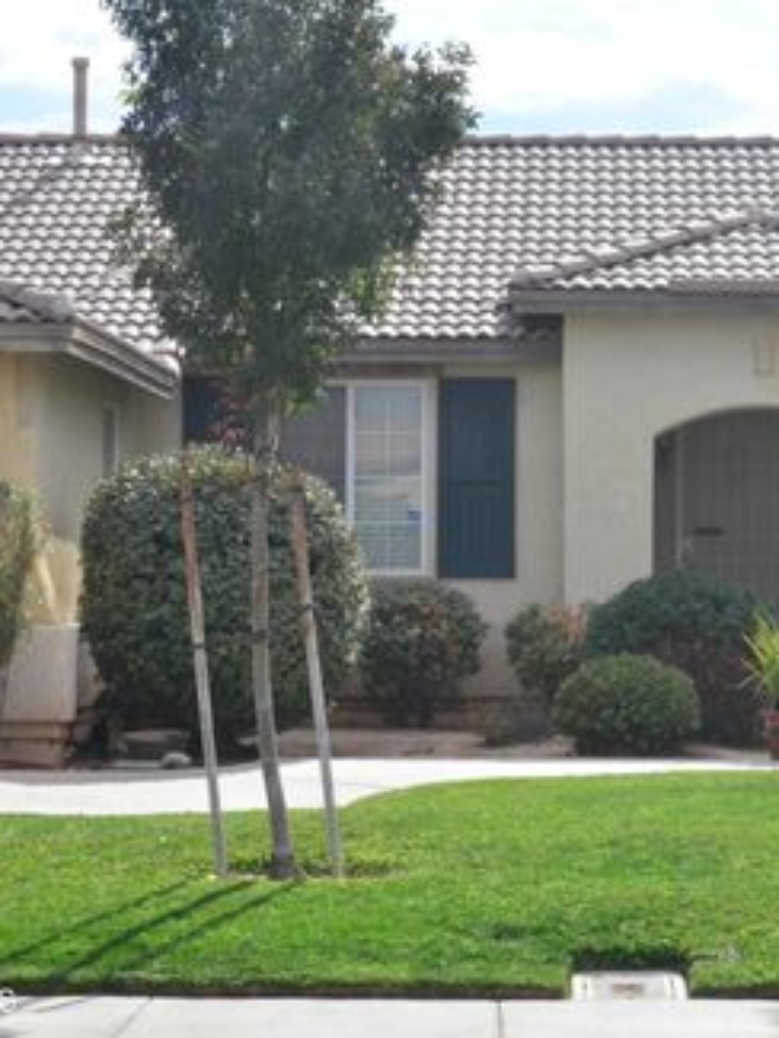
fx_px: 3650
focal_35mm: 122
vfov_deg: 16.2
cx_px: 645
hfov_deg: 12.1
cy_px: 519
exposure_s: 1/1000
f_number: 16
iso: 1600
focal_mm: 55
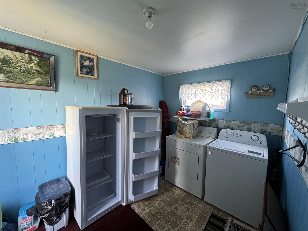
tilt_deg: -5.7
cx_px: 154
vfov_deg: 85.7
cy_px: 116
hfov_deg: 102.1
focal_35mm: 14
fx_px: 125
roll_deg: -1.2
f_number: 2.2
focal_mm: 2.22
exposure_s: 1/87
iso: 320
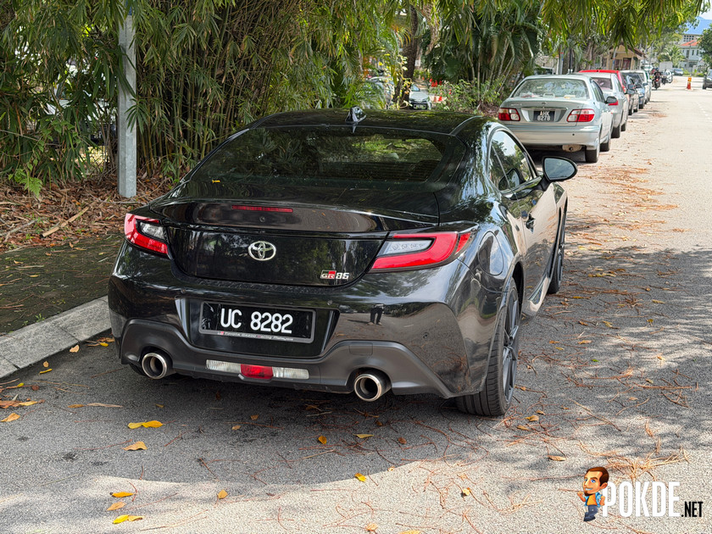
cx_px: 356
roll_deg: -2.9
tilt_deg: -11.0
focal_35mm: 48
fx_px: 987
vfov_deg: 30.3
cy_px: 267
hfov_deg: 39.7
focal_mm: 6.76
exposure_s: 1/962
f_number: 1.78
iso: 100
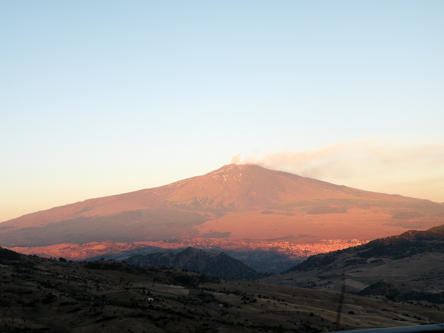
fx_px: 859
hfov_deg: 29.0
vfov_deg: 21.9
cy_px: 166
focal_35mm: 67
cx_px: 222
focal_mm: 11.9
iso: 64
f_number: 4
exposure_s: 1/168
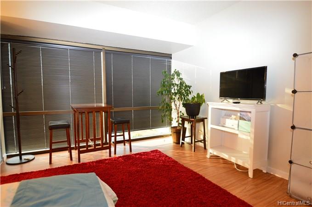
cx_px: 156
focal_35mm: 18
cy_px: 104
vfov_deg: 67.2
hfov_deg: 90.1
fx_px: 156
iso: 800
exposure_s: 1/20
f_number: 4
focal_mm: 12
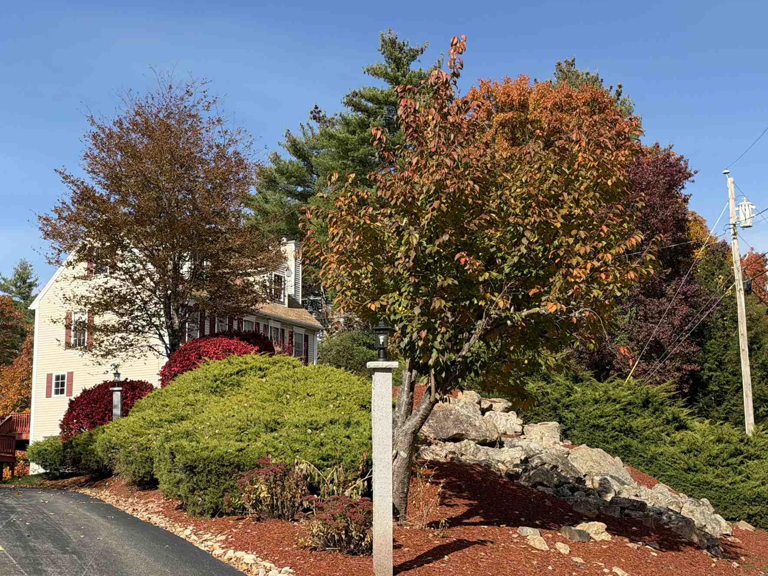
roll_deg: -0.3
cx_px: 243
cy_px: 330
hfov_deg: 32.4
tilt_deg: +9.1
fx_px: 1309
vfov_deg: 24.8
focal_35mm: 59
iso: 64
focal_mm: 6.93
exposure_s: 1/3226
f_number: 1.8
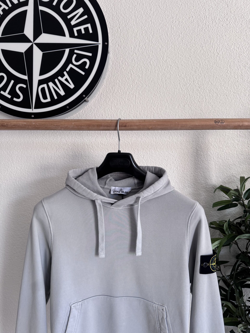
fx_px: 231
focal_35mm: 24
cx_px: 125
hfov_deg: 56.8
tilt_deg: -2.1
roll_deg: +0.5
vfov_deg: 71.6
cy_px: 166
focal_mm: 6.76
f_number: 1.78
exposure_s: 1/121
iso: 160
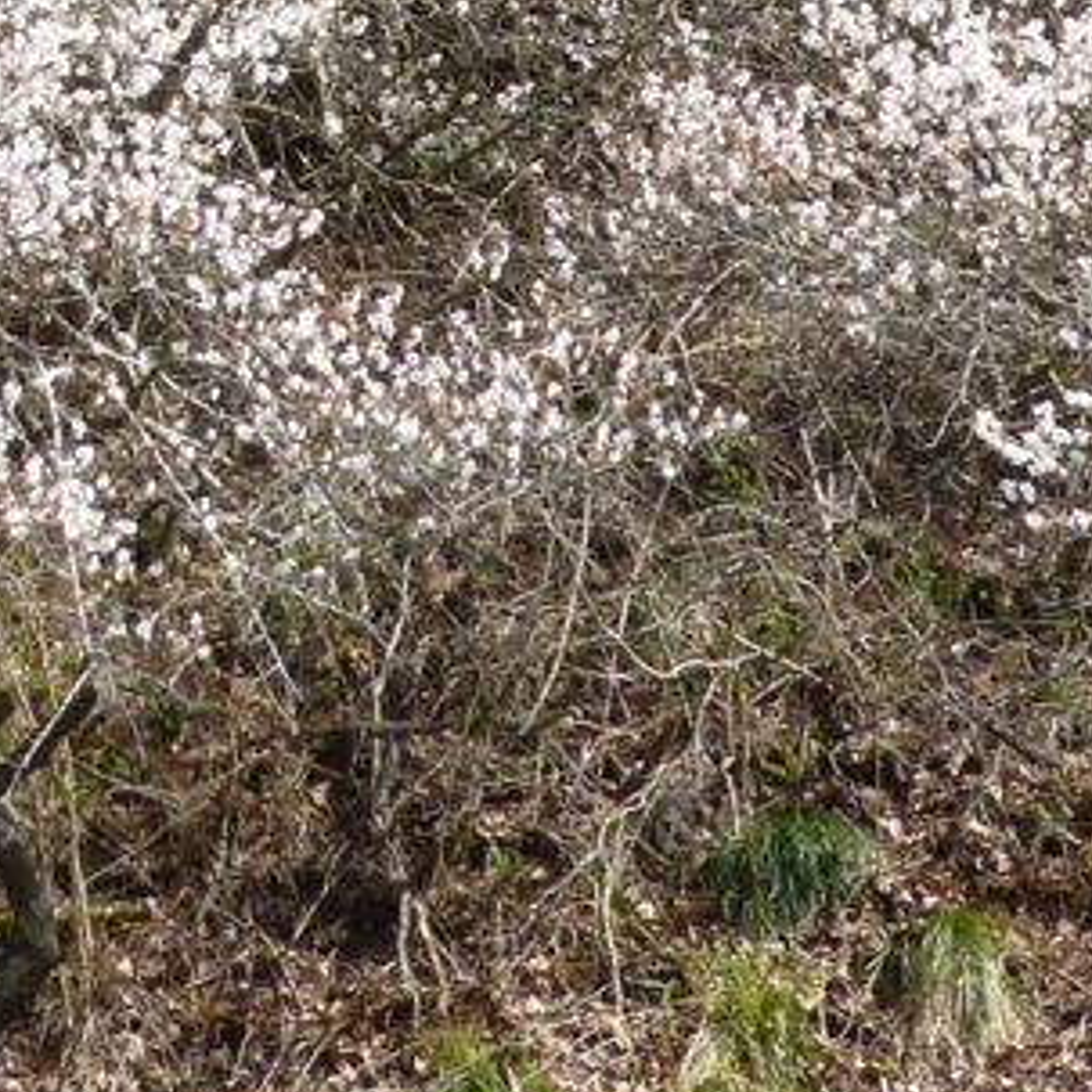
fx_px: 10315
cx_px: 4
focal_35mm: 289
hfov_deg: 6.0
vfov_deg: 6.0
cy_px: -497
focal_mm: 11
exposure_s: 1/250
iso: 100
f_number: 4.8
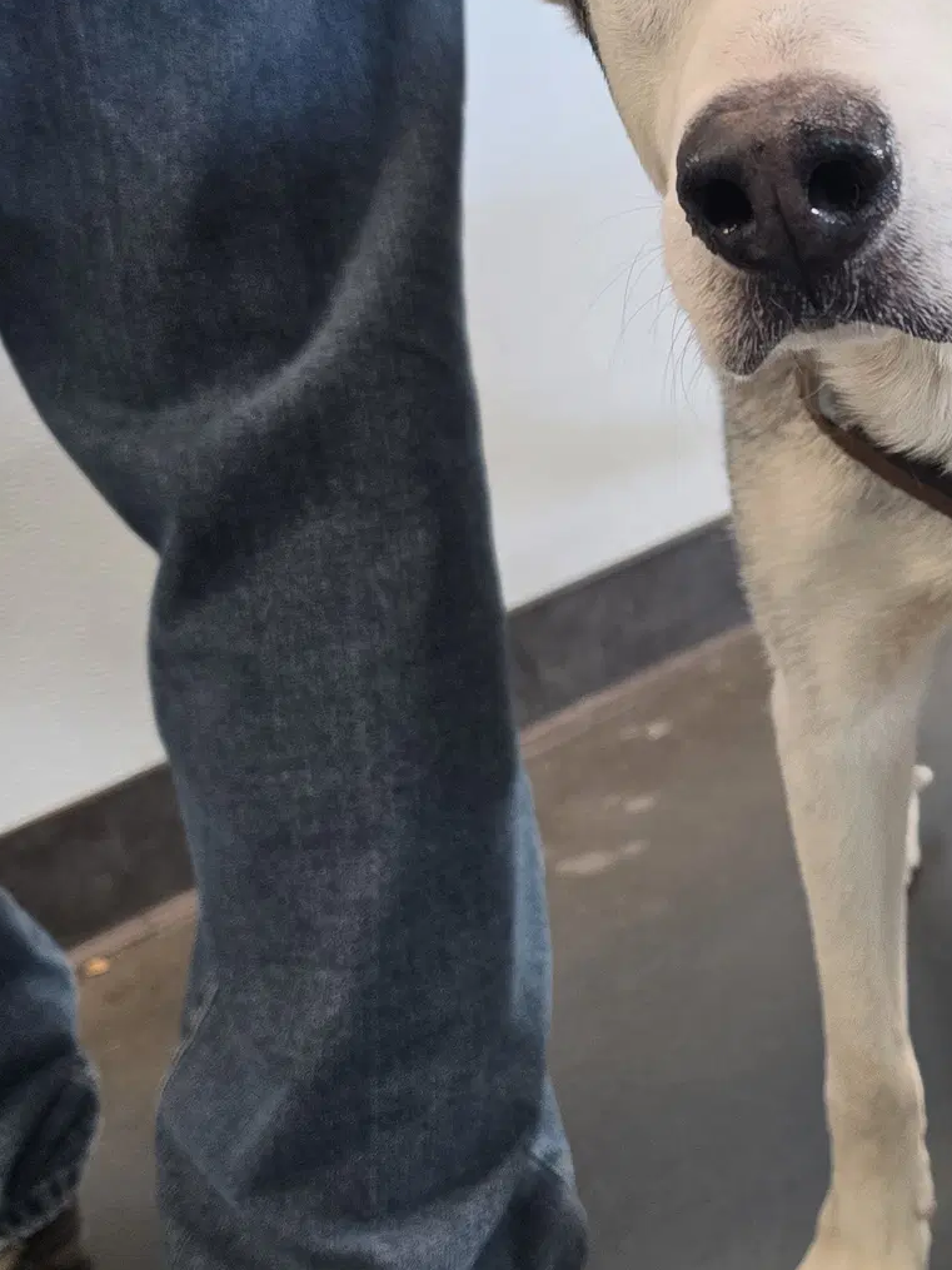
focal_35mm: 58
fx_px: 2127
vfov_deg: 33.1
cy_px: 494
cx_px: 1031
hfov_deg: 23.7
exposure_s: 1/120
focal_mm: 6.5
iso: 125
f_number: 1.4
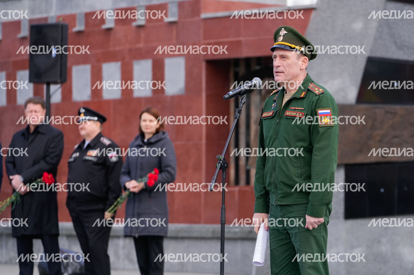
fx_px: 1896
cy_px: 138
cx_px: 207
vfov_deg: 8.3
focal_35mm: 165
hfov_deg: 12.5
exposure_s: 1/1000
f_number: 4.5
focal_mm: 165
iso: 320
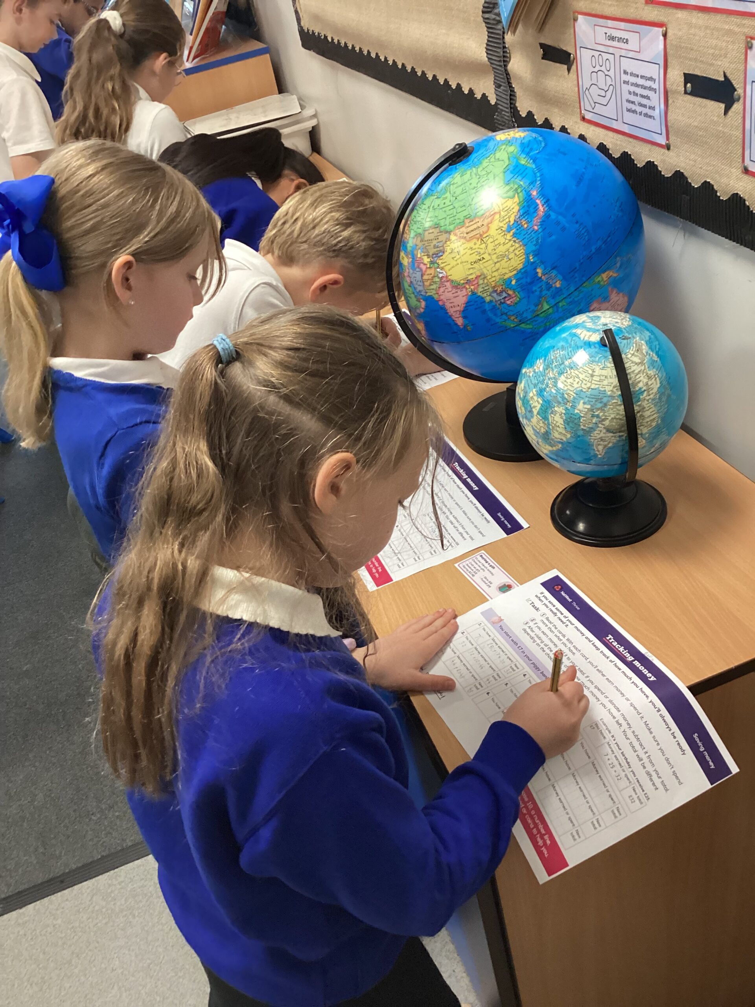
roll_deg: +14.4
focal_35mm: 31
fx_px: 902
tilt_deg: -35.7
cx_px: 378
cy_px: 504
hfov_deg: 45.4
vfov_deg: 58.4
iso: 250
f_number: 2.4
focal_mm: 3.3
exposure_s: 1/60
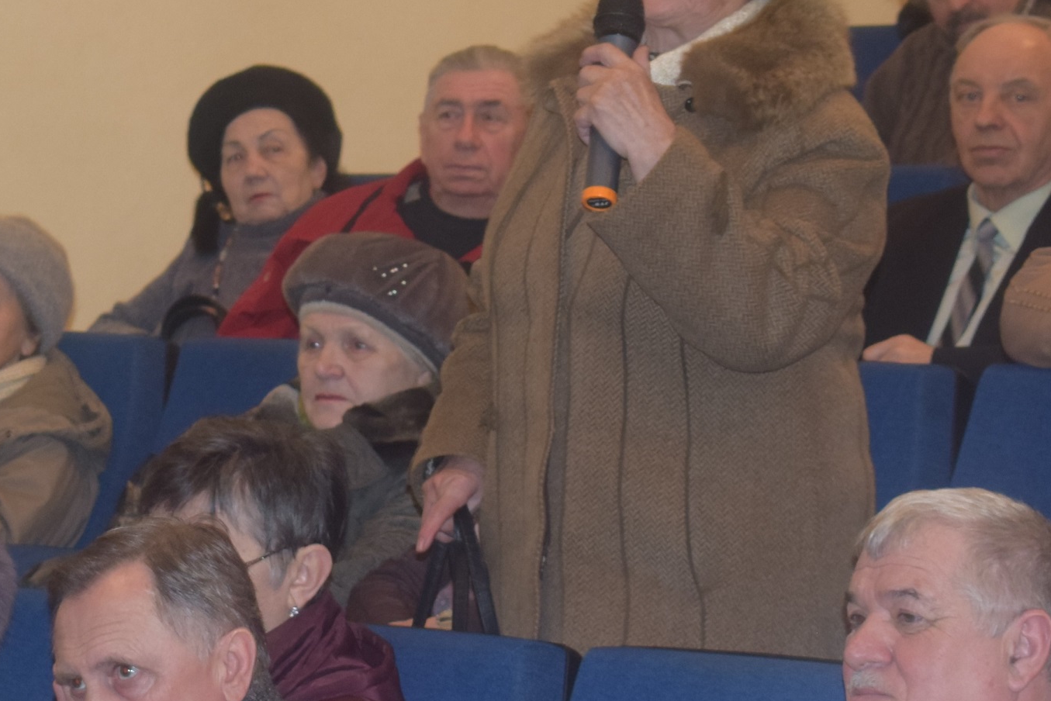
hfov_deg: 16.3
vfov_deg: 11.0
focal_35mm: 125
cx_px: 288
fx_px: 3650
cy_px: 185
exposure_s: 1/30
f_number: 5.3
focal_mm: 48
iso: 800
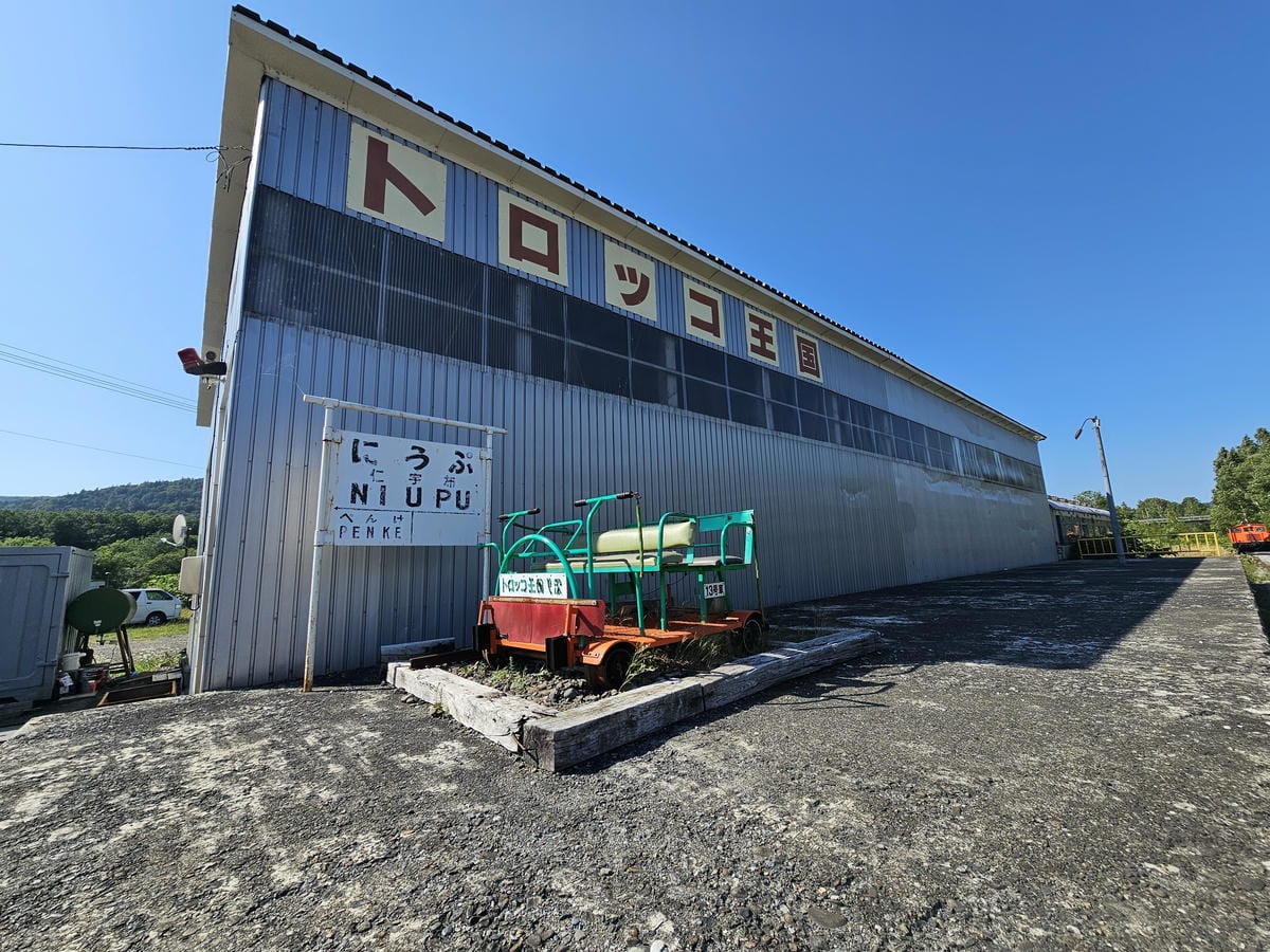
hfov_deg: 106.2
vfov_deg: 89.9
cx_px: 635
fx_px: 477
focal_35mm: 13
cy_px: 476
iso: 50
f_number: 2.2
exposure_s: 1/2054
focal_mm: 2.2
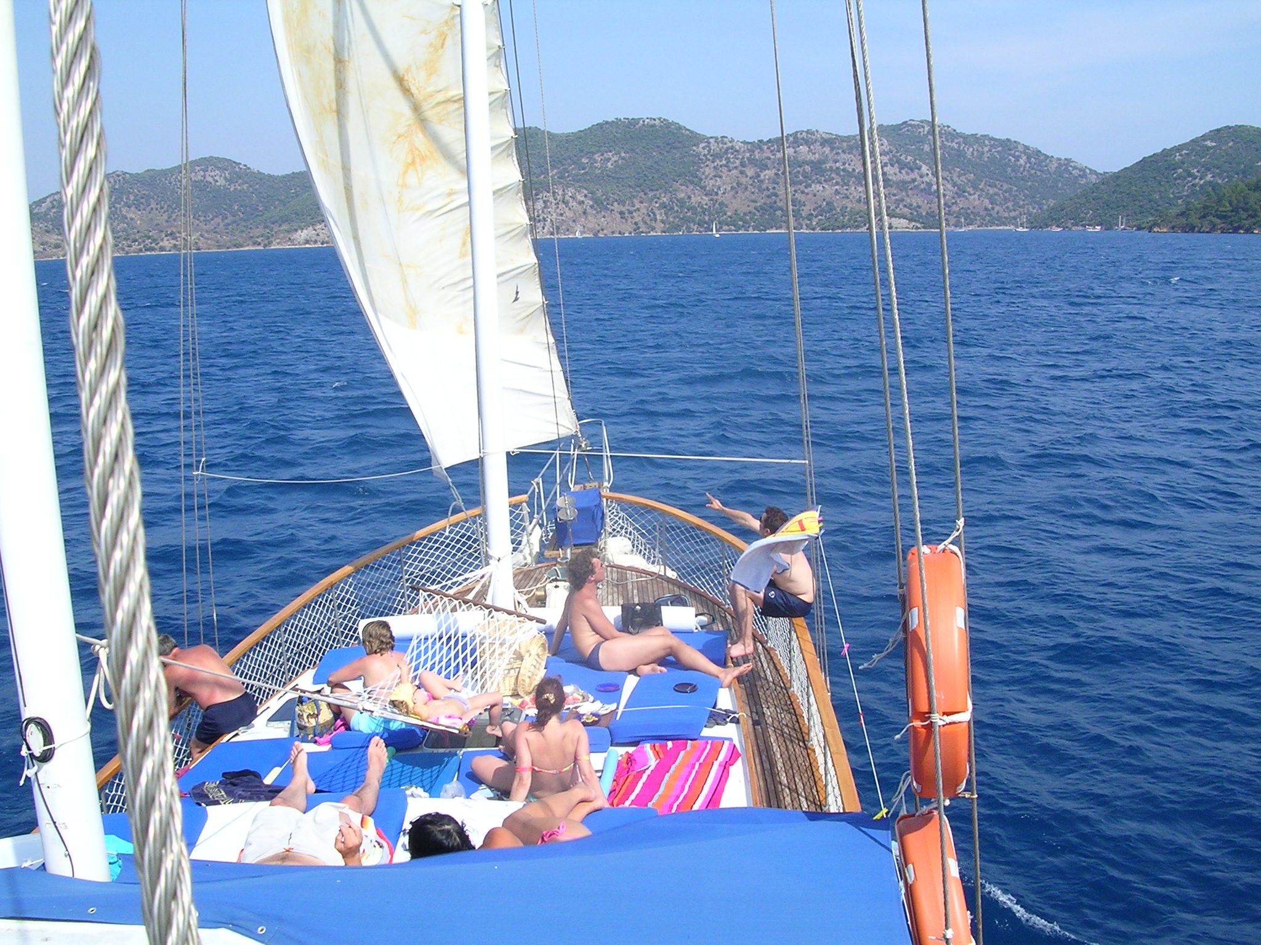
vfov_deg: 37.7
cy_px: 472
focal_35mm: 38
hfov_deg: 49.0
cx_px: 630
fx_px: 1384
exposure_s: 1/320
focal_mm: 5.8
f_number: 5.6
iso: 141
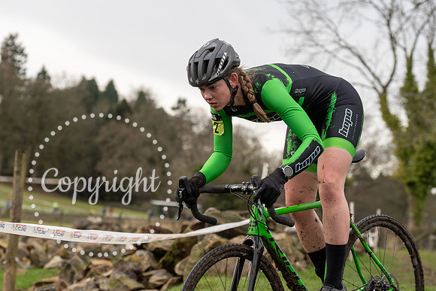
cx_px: 199
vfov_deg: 12.8
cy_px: 70
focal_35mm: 107
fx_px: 1290
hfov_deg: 19.2
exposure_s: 1/1000
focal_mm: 70
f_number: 3.5
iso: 400
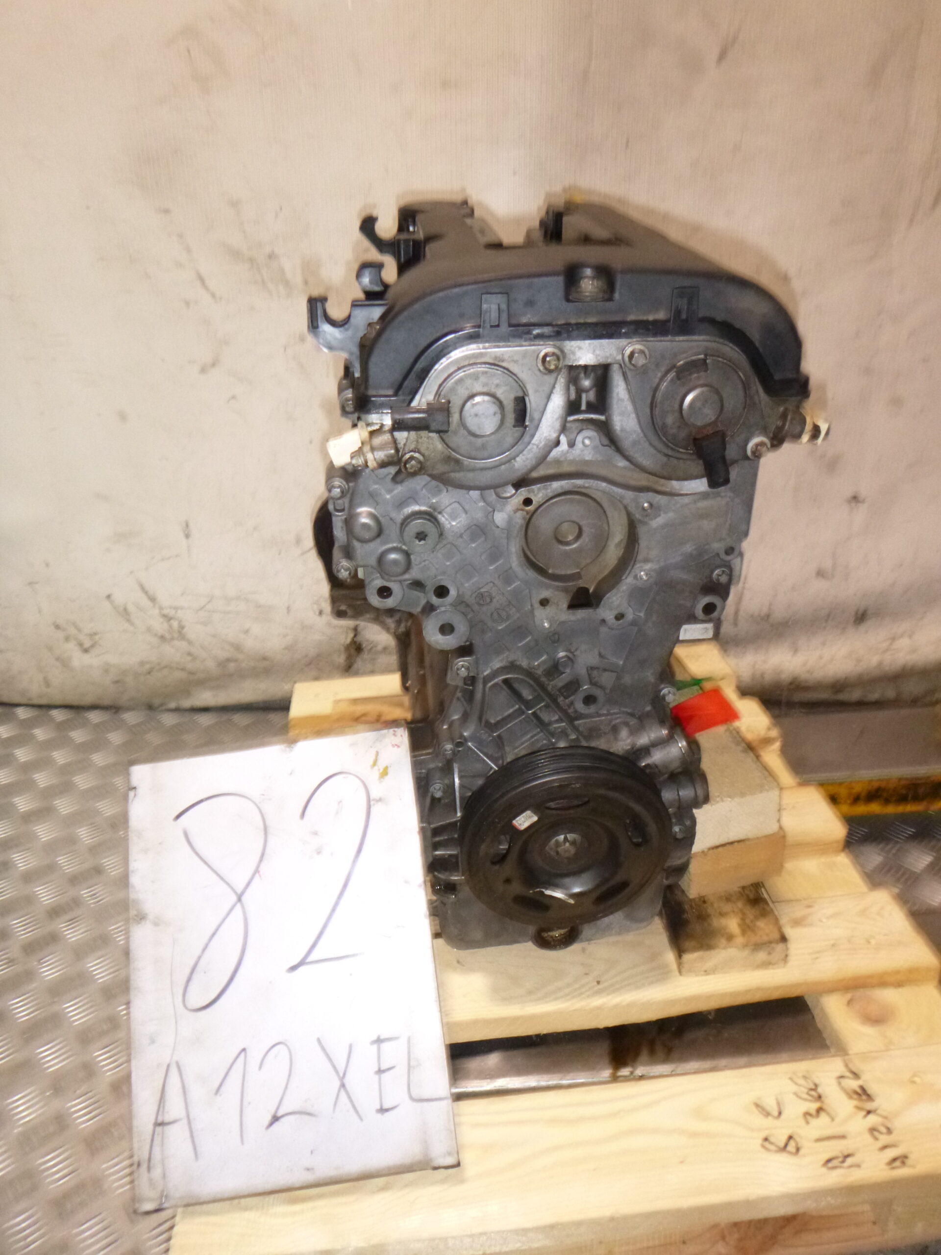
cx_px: 470
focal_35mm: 25
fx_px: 906
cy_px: 628
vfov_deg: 69.4
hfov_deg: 54.9
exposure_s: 1/60
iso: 400
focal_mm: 4.5
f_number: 3.9
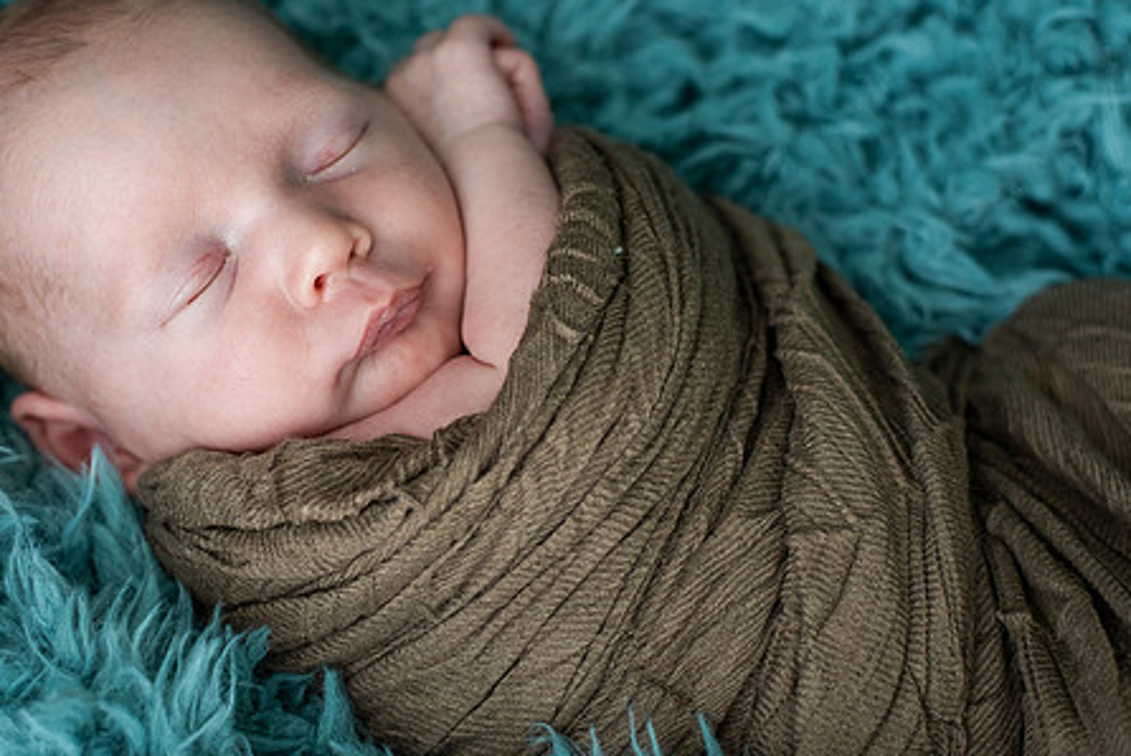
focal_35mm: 65
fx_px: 2043
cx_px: 482
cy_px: 293
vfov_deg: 20.9
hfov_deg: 30.9
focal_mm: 50
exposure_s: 1/200
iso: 1000
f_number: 3.2
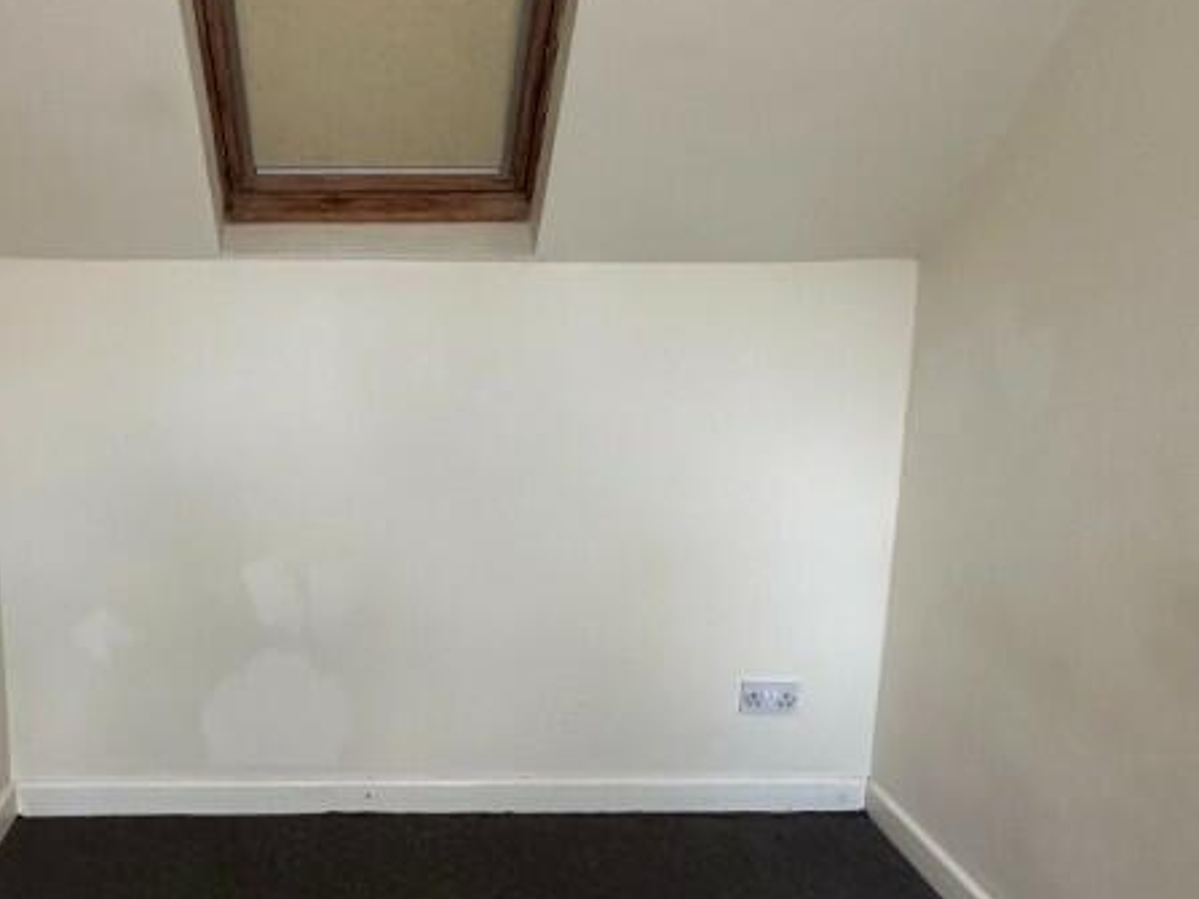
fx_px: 1108
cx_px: 385
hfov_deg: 55.5
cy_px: 476
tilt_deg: -8.7
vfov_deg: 44.1
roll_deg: -1.6
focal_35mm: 32
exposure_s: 1/96
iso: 320
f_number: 2.2
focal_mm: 2.22
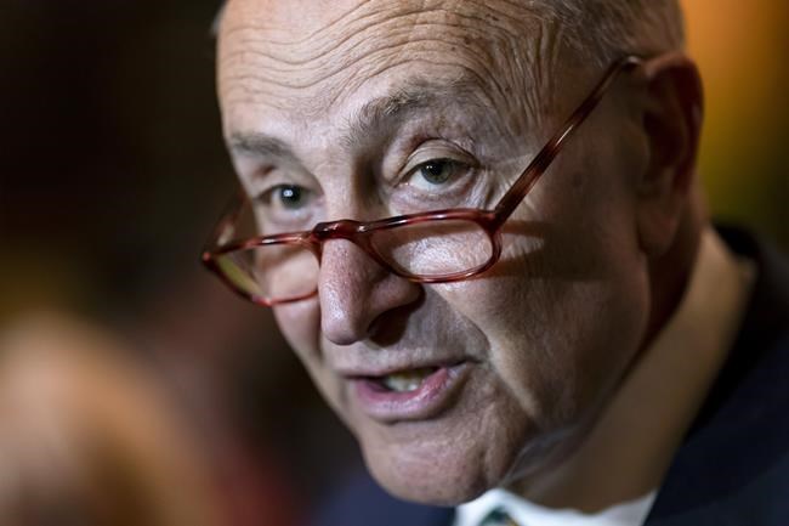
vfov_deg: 10.2
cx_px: 394
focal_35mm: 135
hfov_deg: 15.2
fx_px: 2958
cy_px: 263
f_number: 1.8
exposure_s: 1/500
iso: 3200
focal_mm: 135
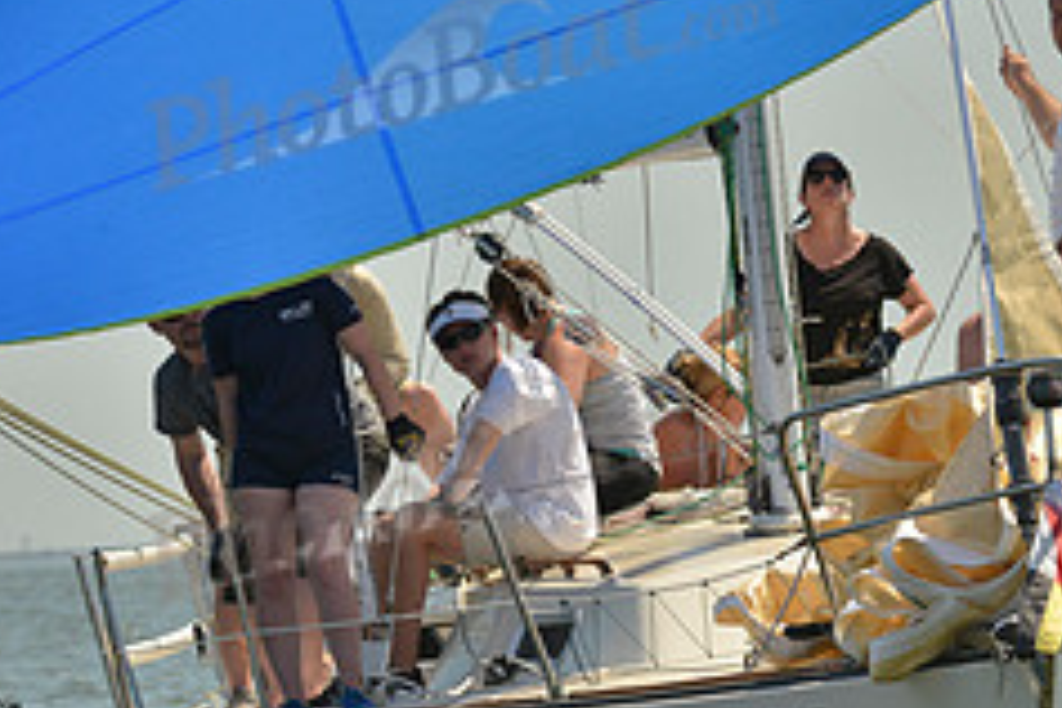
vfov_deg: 2.8
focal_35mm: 489
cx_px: 1013
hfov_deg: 4.2
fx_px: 14424
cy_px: 656
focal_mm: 200
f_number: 7.1
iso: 200
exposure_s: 1/1000
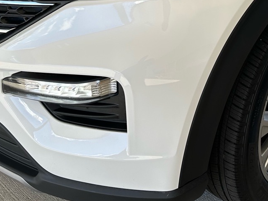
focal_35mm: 60
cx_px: 206
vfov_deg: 22.8
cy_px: -27
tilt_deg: -19.0
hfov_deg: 31.5
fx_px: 465
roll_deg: +2.3
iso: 80
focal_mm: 6.86
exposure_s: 1/1040
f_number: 1.78
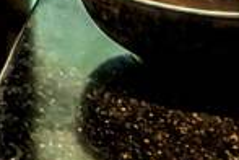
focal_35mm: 112
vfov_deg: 9.6
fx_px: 743
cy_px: -316
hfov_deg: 15.0
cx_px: -231
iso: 250
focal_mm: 10
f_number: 5
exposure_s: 1/20
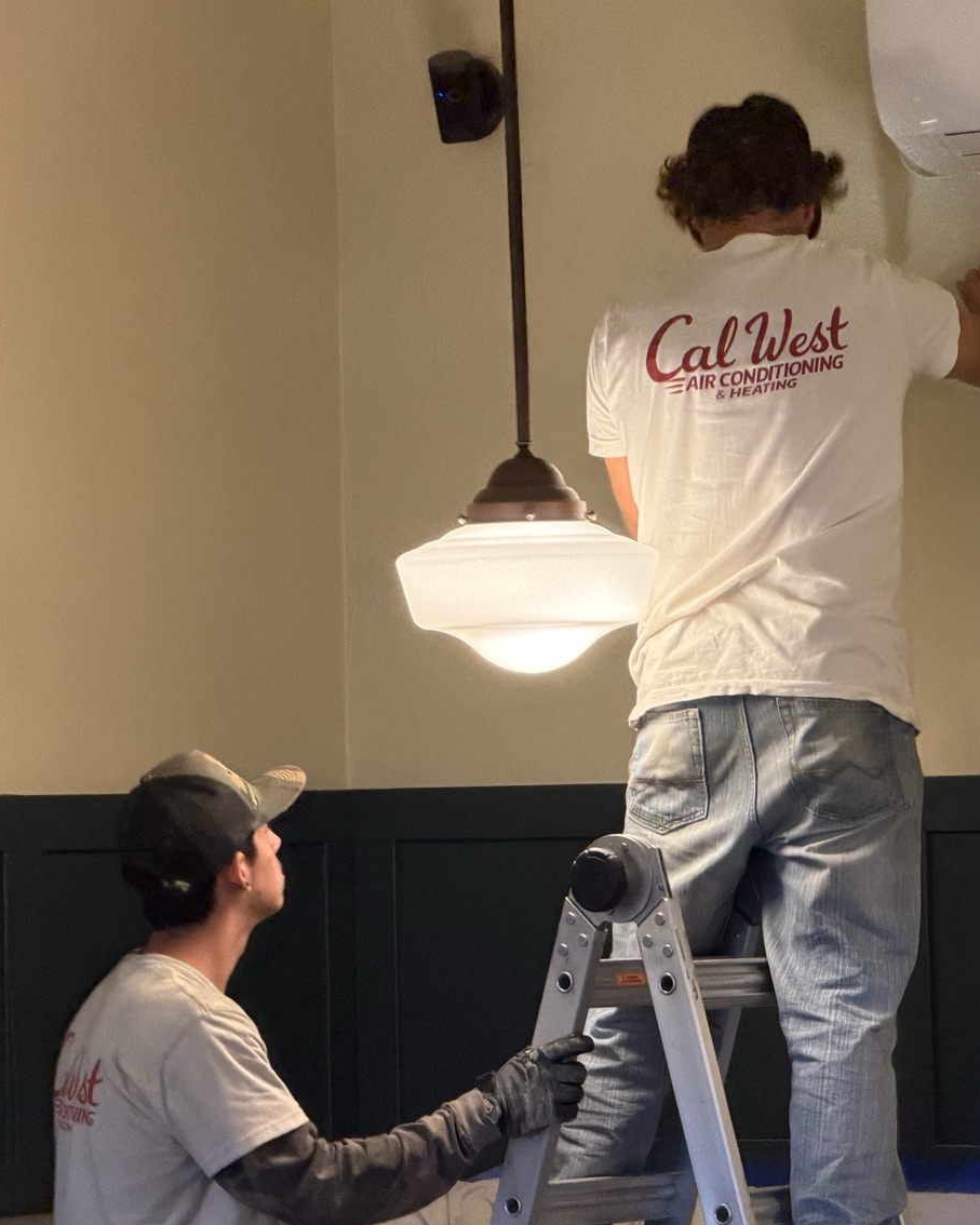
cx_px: 806
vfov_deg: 12.4
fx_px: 5620
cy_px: 522
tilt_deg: +1.6
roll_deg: +1.6
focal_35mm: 155
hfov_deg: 9.9
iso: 800
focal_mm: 16.89
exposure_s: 1/40
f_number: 2.8
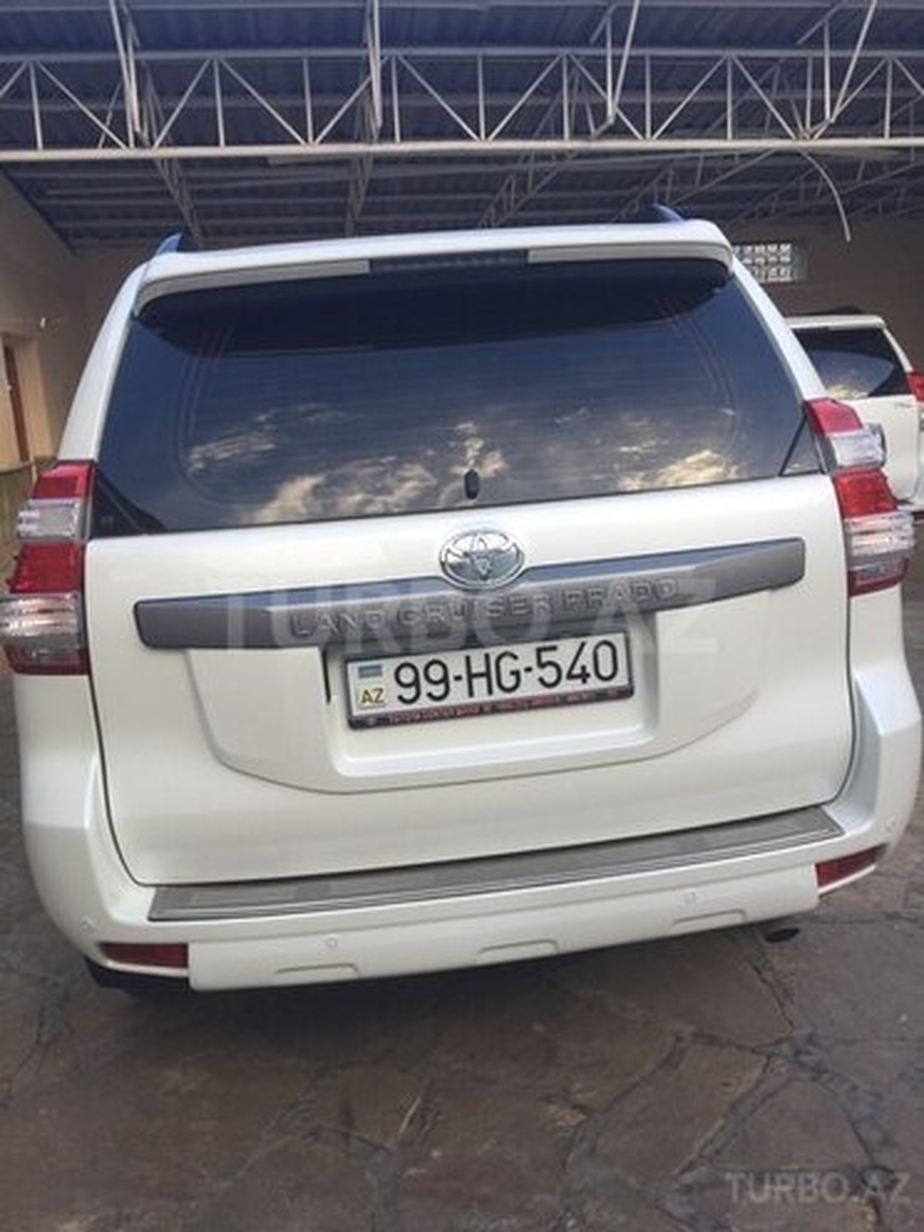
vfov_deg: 61.7
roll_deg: +3.2
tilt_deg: -11.0
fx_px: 1032
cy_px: 616
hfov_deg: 48.2
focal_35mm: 29
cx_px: 462
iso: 32
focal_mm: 4.15
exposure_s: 1/112
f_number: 2.2
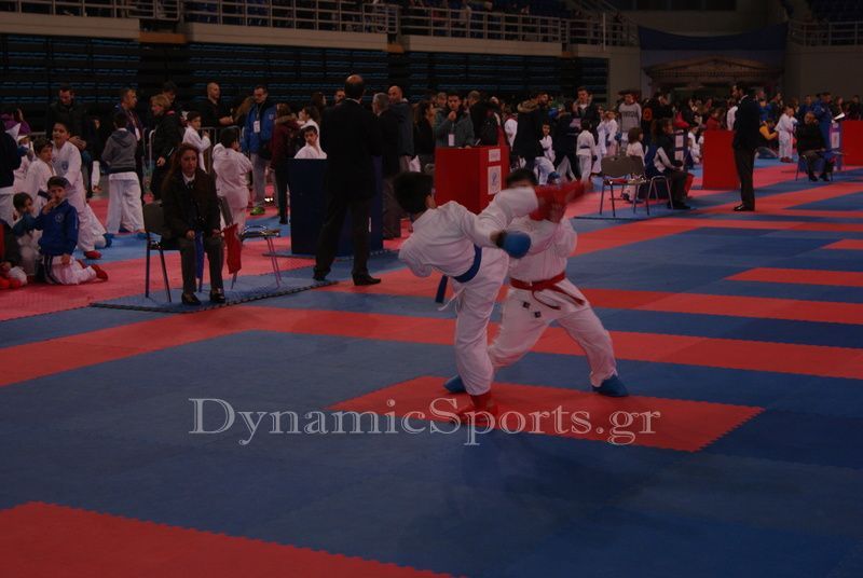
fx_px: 1440
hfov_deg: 33.4
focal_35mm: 60
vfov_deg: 22.7
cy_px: 289
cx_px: 432
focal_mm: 40
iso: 400
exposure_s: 1/60
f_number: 5.6
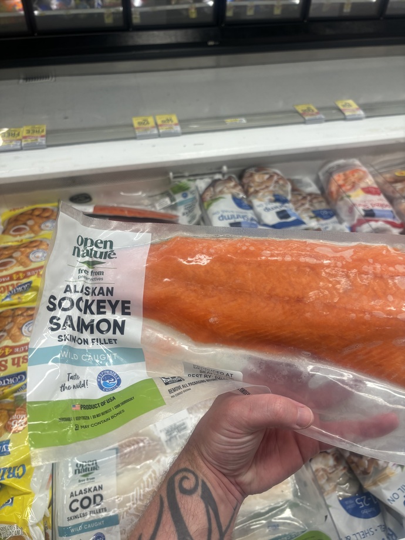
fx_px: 406
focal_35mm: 26
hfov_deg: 53.1
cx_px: 202
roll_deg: -3.6
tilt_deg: -44.9
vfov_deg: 67.3
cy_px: 270
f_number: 1.6
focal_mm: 5.96
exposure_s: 1/120
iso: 32
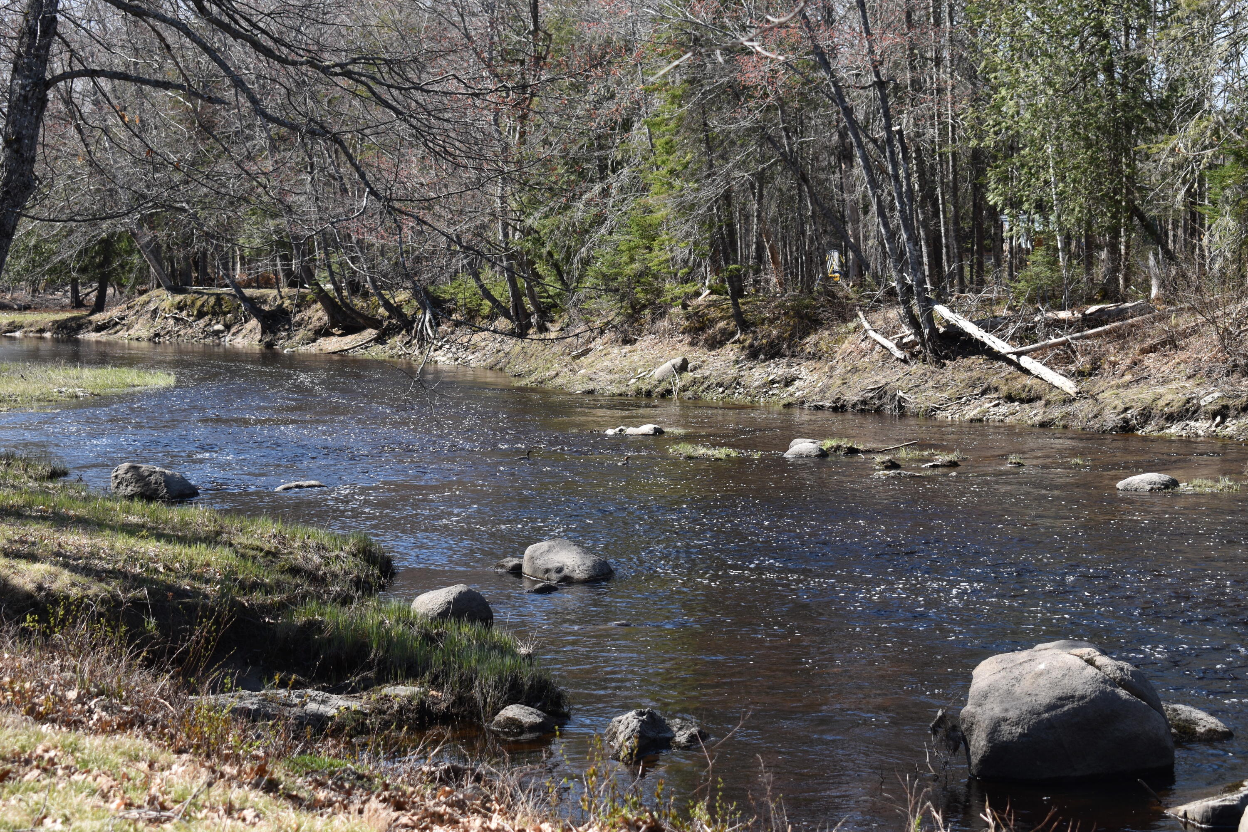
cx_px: 624
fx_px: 2860
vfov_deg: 16.6
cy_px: 416
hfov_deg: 24.6
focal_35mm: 82
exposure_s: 1/200
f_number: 6.3
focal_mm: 55
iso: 100
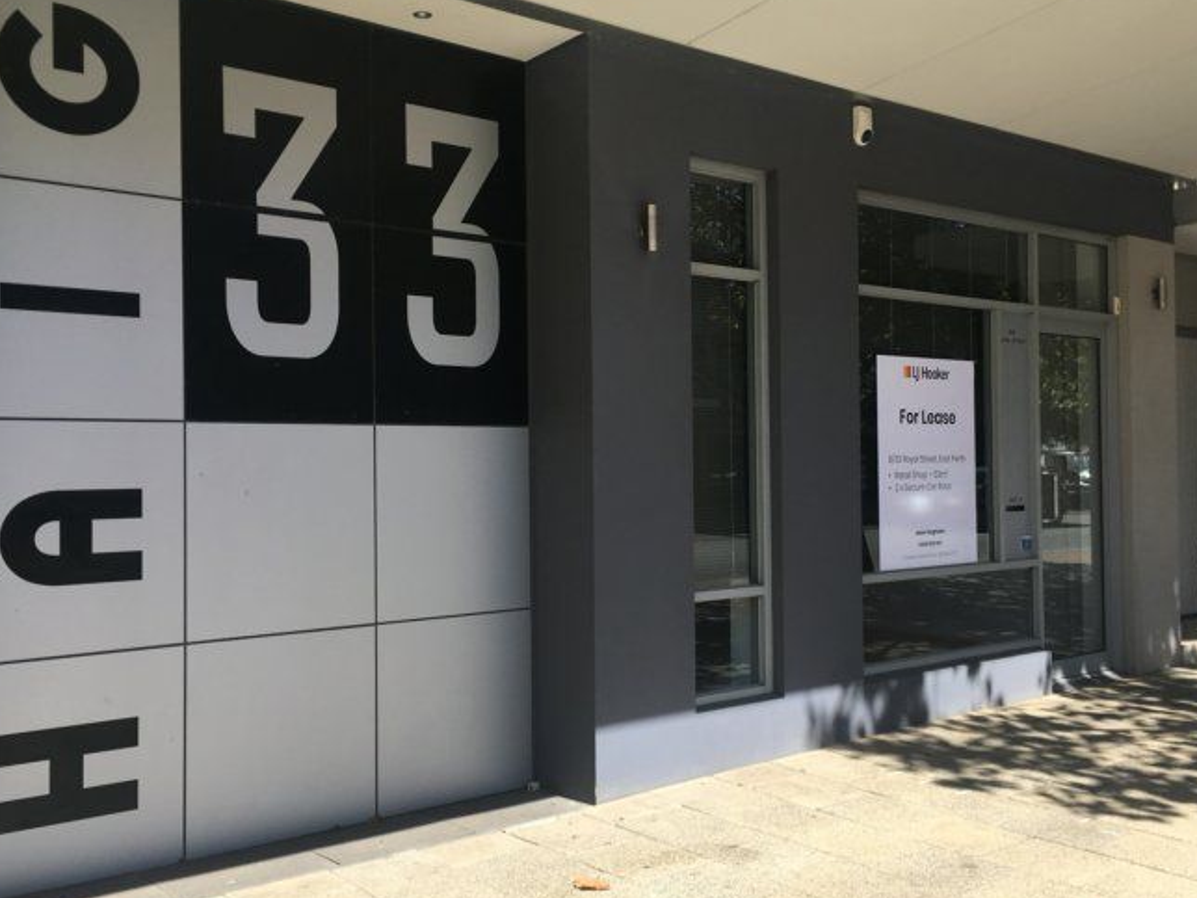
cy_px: 441
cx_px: 595
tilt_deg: +1.4
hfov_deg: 51.4
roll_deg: +1.5
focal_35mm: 36
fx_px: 1245
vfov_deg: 39.7
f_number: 2.2
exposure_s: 1/777
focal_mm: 4.15
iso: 25
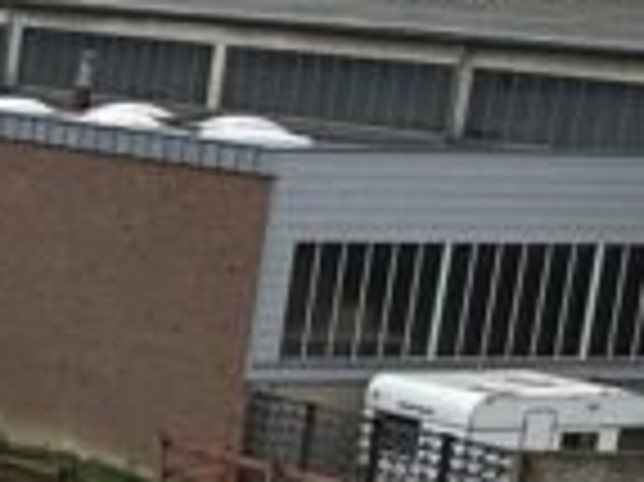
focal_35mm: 172
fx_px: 3197
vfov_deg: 8.6
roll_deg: -1.5
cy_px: 477
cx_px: -1468
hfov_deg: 8.8
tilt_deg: -11.6
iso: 80
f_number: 1.78
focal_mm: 6.86
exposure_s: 1/1357
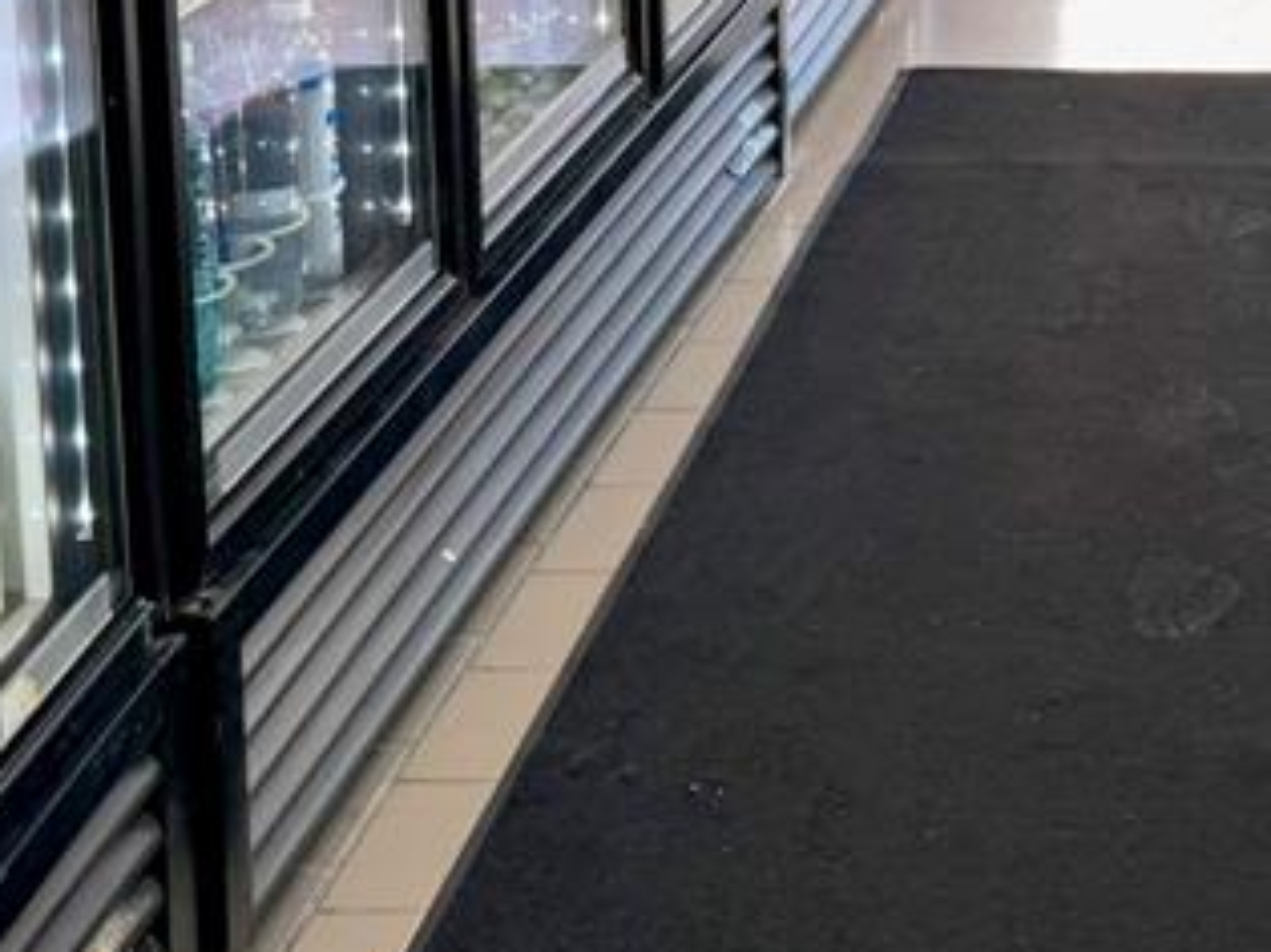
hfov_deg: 23.2
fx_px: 2863
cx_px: 1465
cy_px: -343
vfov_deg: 17.5
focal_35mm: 78
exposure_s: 1/169
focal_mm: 6.8
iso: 80
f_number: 1.8
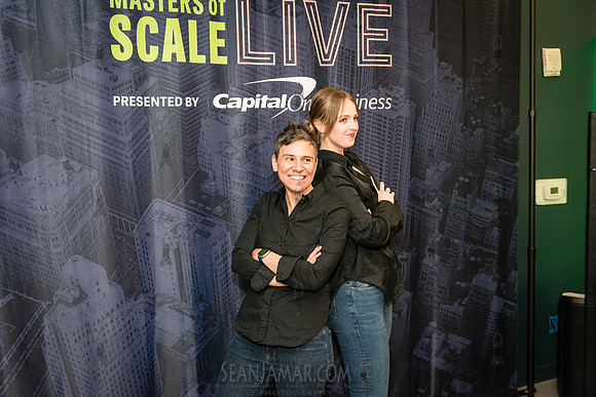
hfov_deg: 50.7
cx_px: 298
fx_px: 629
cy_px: 198
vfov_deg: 35.1
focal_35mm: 38
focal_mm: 38
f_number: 4
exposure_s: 1/200
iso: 6400
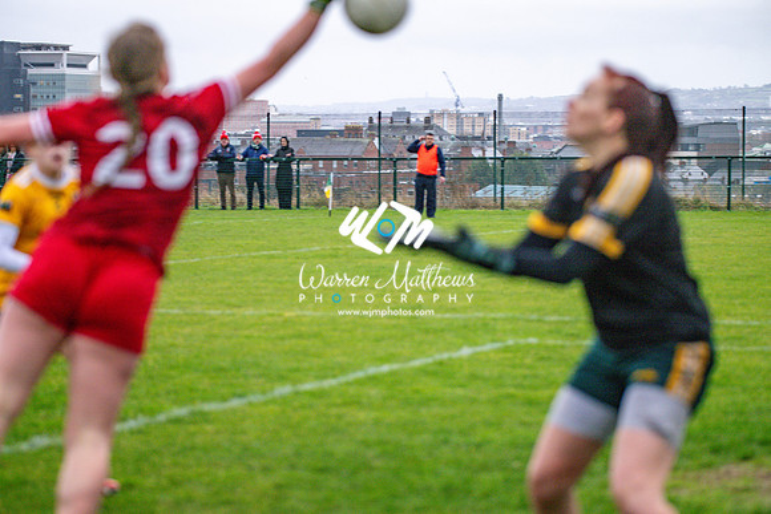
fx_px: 2678
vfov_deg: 11.0
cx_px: 386
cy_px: 257
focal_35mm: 125
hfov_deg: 16.4
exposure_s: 1/640
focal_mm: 125
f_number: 2.8
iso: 280
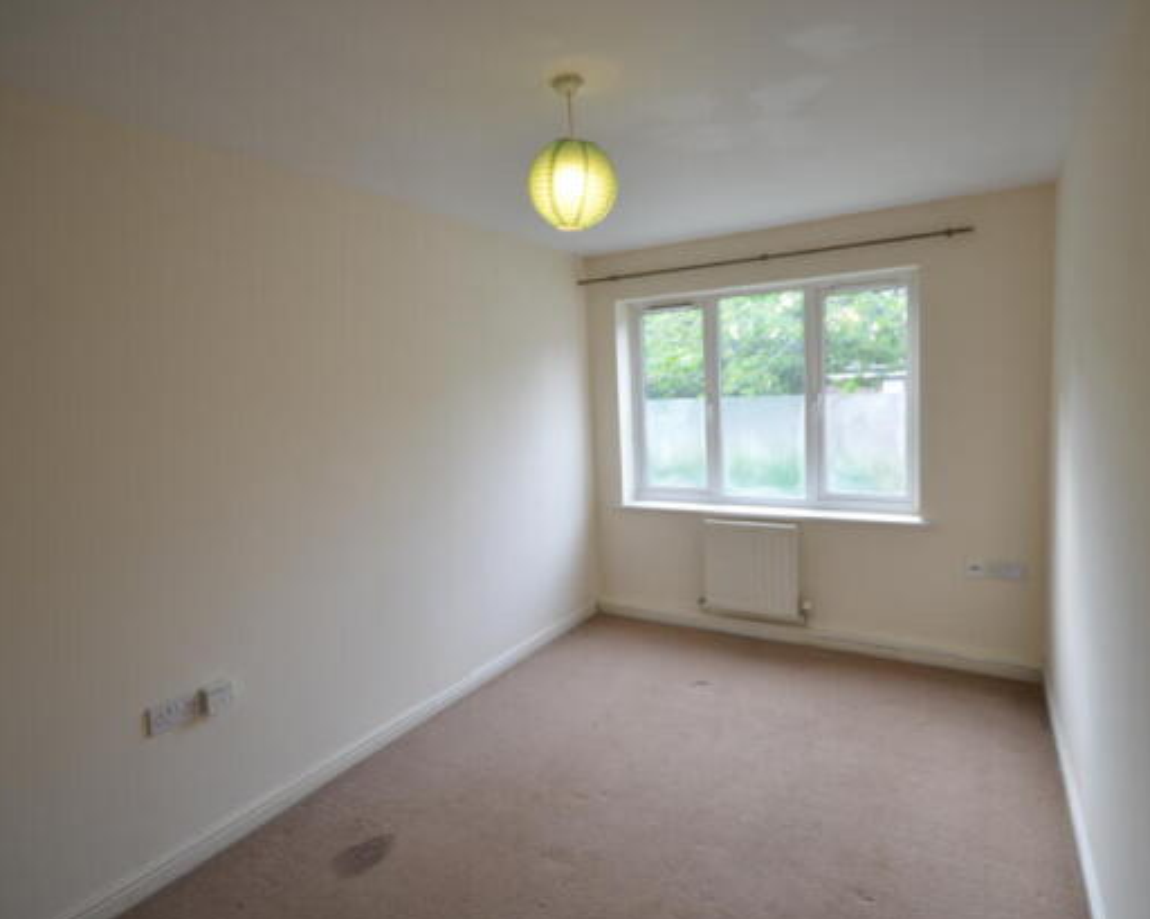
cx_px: 606
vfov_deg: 73.7
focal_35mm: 18
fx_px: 612
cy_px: 449
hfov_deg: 86.3
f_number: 4.5
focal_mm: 10
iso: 400
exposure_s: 1/80
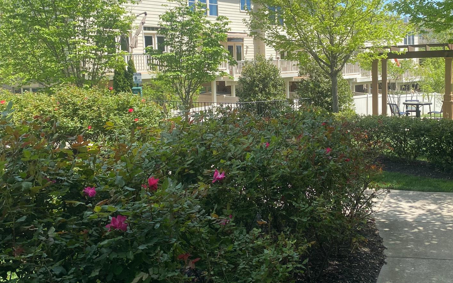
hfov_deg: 49.0
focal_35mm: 40
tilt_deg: -4.8
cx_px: 266
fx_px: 494
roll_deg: +1.8
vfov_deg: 31.8
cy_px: 106
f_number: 1.8
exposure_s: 1/1330
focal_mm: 4.25
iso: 32
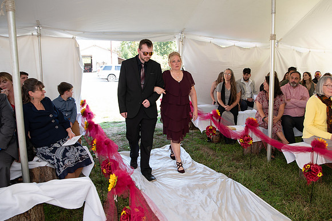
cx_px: 187
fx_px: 262
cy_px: 108
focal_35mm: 28
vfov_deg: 45.8
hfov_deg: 64.6
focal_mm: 24
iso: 320
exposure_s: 1/200
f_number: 3.2
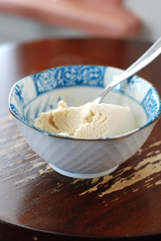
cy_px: 120
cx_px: 80
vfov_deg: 27.0
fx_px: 502
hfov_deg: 18.2
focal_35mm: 75
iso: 1600
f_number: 4
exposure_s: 1/50
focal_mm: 50
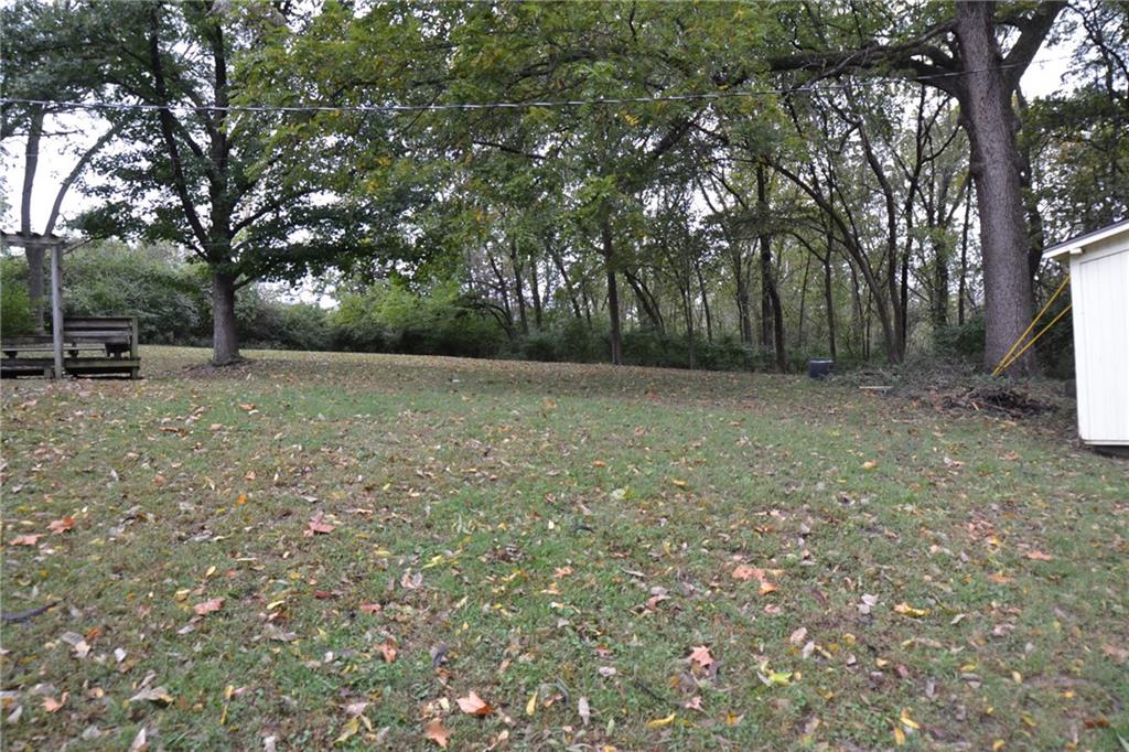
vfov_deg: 59.5
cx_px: 564
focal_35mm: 21
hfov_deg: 81.2
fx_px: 658
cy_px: 376
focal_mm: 14
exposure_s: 1/40
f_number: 4
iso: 800
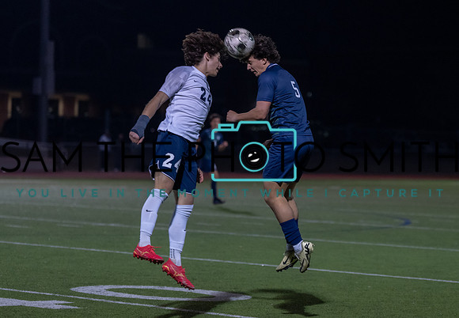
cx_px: 283
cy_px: 155
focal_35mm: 154
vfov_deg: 9.2
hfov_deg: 13.2
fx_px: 1986
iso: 3200
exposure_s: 1/1000
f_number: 2.8
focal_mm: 118
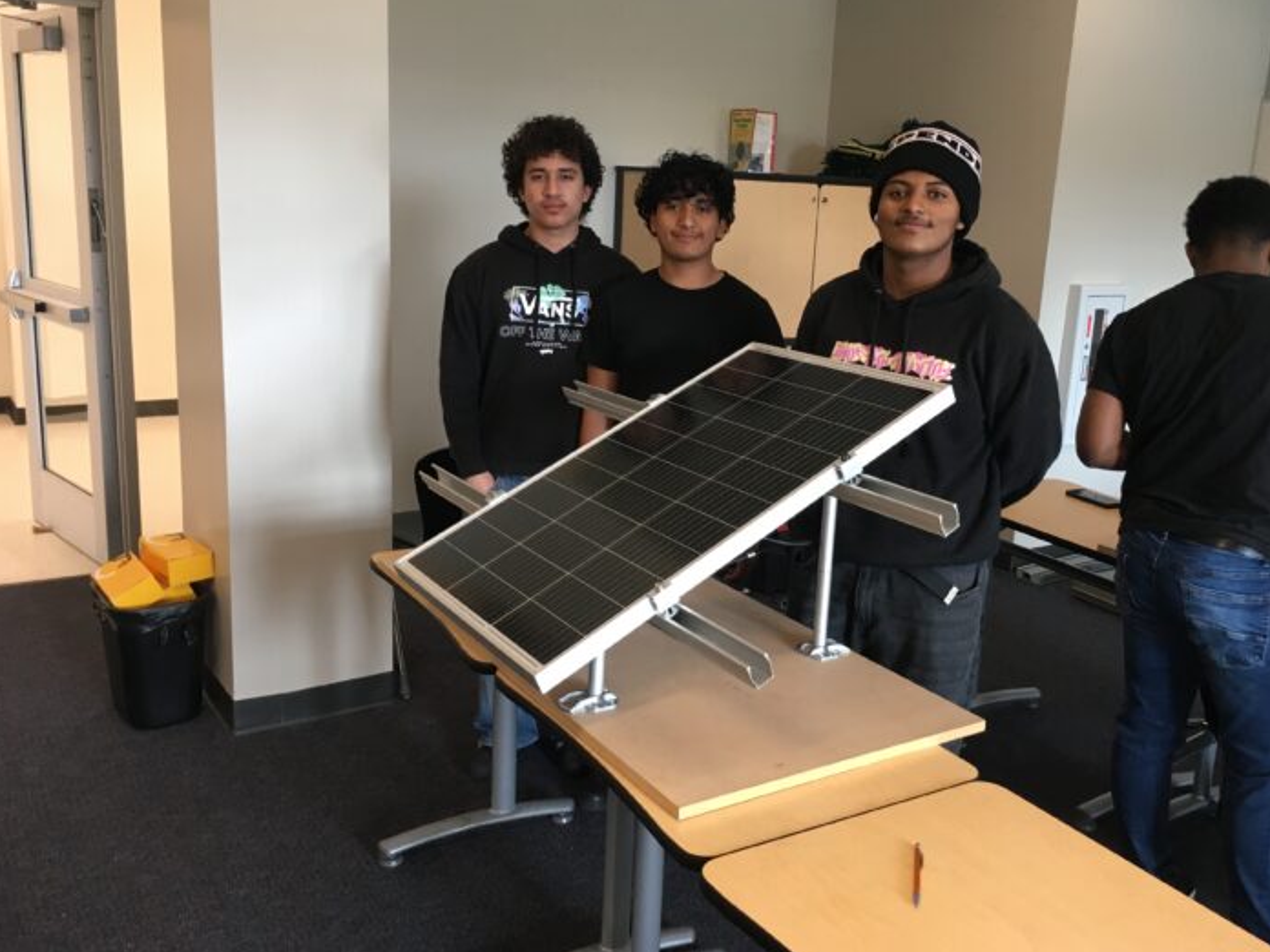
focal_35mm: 32
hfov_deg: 56.7
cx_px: 690
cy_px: 456
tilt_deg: -13.2
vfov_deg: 44.2
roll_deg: -2.1
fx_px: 1174
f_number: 2.2
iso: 80
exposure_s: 1/30
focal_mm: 4.15
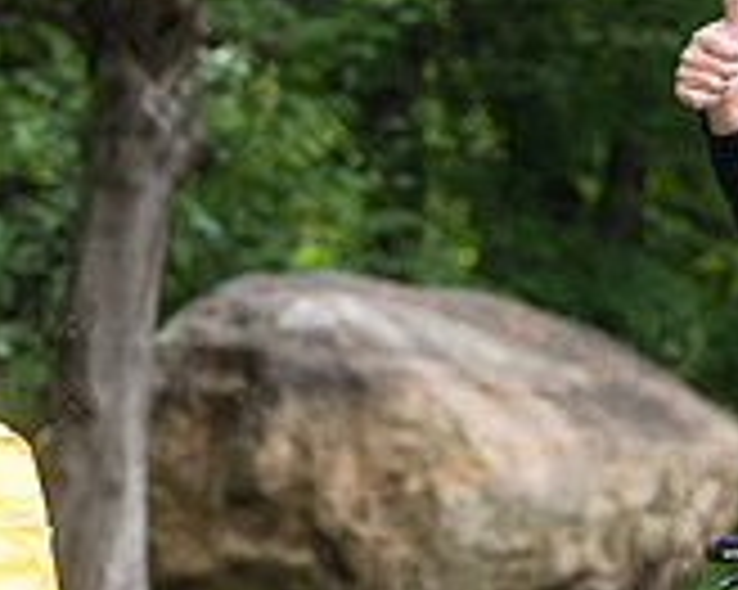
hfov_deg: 6.0
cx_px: -2
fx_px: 7029
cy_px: 799
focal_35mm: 322
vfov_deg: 4.8
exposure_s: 1/640
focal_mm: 92
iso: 400
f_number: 4
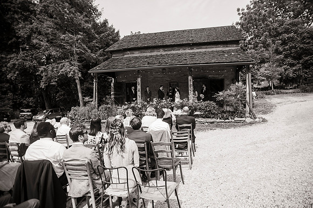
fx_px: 174
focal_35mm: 20
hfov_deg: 84.0
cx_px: 156
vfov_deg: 61.9
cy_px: 104
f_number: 3.2
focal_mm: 20
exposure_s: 1/2000
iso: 320
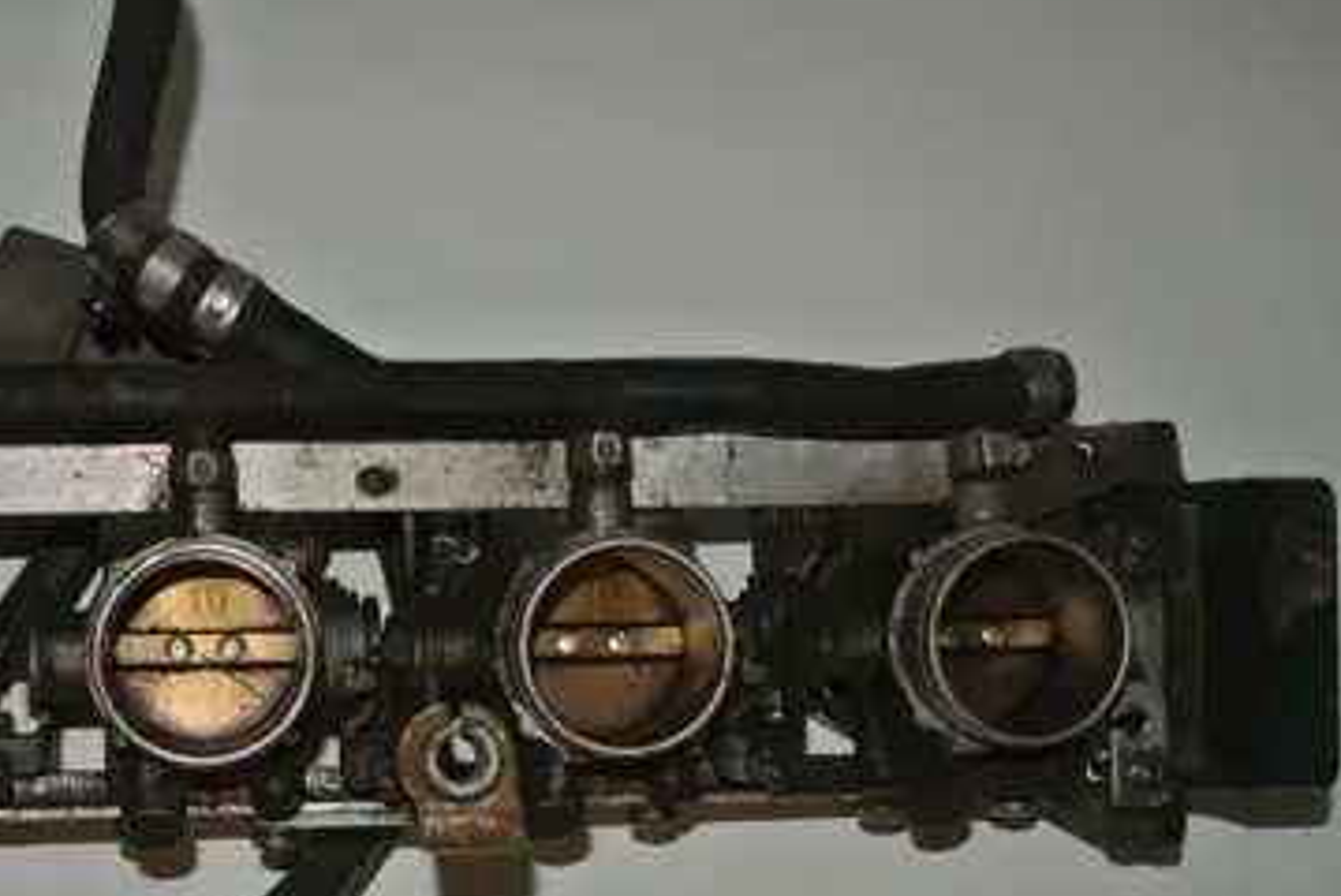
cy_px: 553
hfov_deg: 36.3
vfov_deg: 25.0
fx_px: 2013
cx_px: 403
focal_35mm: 54
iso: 200
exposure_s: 1/60
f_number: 4
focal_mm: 13.6
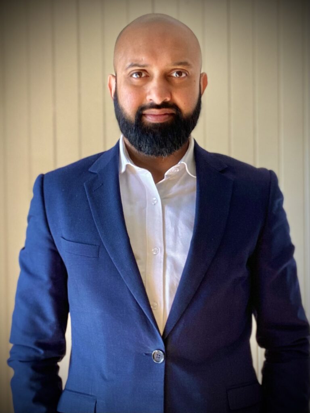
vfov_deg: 60.0
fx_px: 358
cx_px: 155
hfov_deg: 46.8
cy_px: 206
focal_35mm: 30
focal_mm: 2.71
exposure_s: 1/51
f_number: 2.2
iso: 100
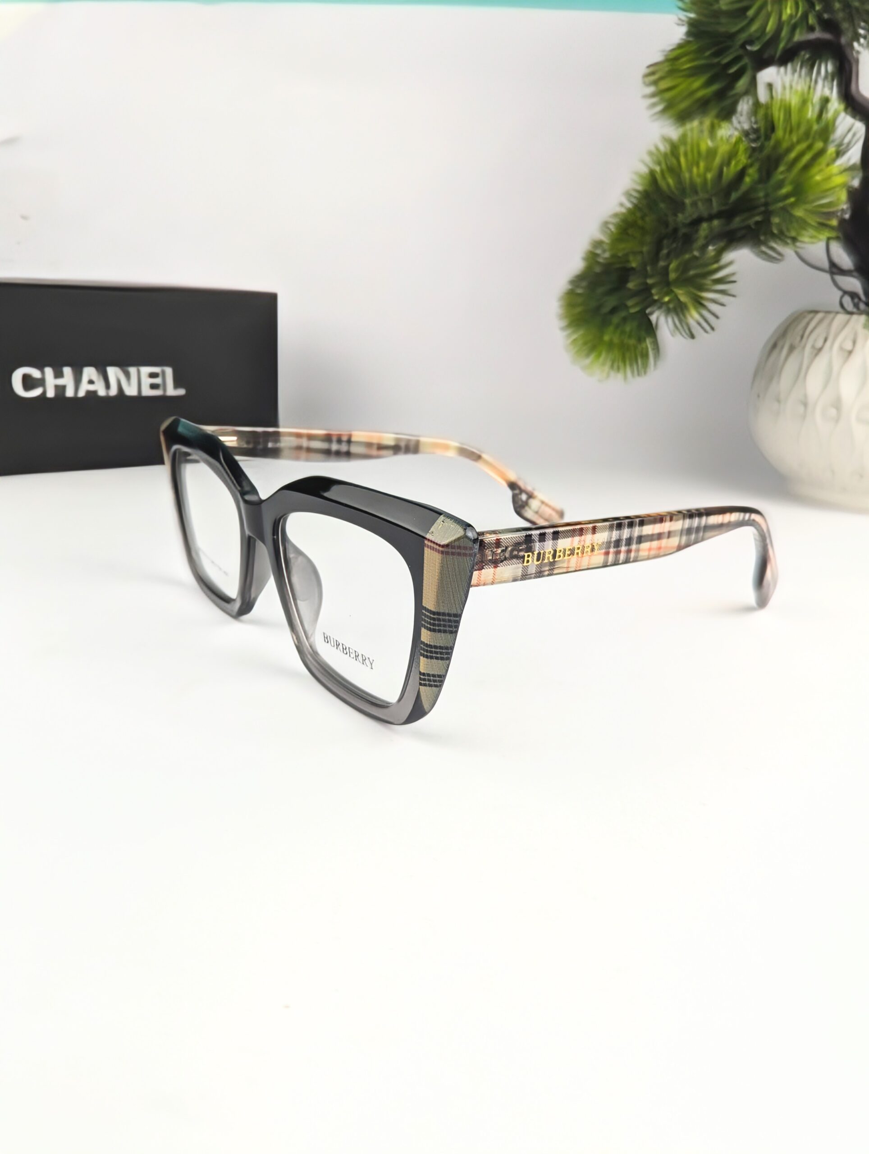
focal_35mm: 24
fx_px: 801
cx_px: 434
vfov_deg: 71.5
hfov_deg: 56.9
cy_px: 577
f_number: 1.85
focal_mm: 6.81
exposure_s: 1/238
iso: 55
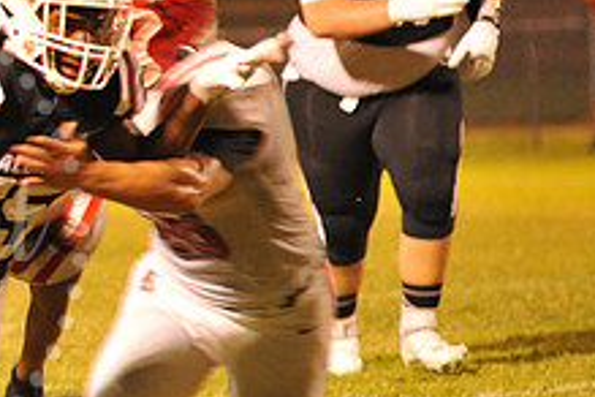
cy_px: 234
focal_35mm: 530
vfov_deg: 2.6
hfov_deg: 3.9
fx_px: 8759
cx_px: -171
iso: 5000
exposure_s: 1/160
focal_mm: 200
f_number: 5
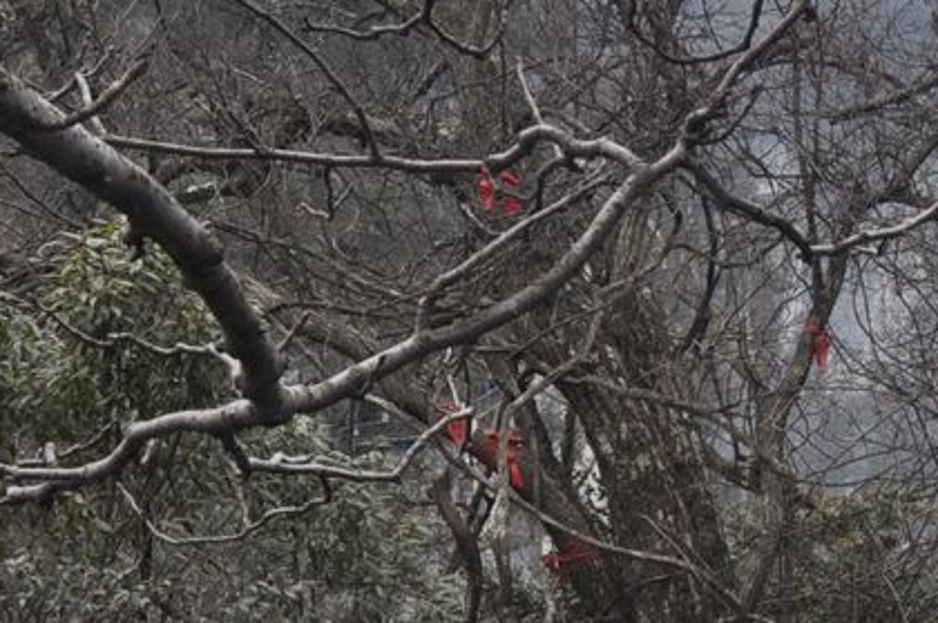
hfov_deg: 29.1
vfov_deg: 20.8
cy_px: 394
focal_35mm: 65
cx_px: 922
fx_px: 1692
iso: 500
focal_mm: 14
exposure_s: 1/200
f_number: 13
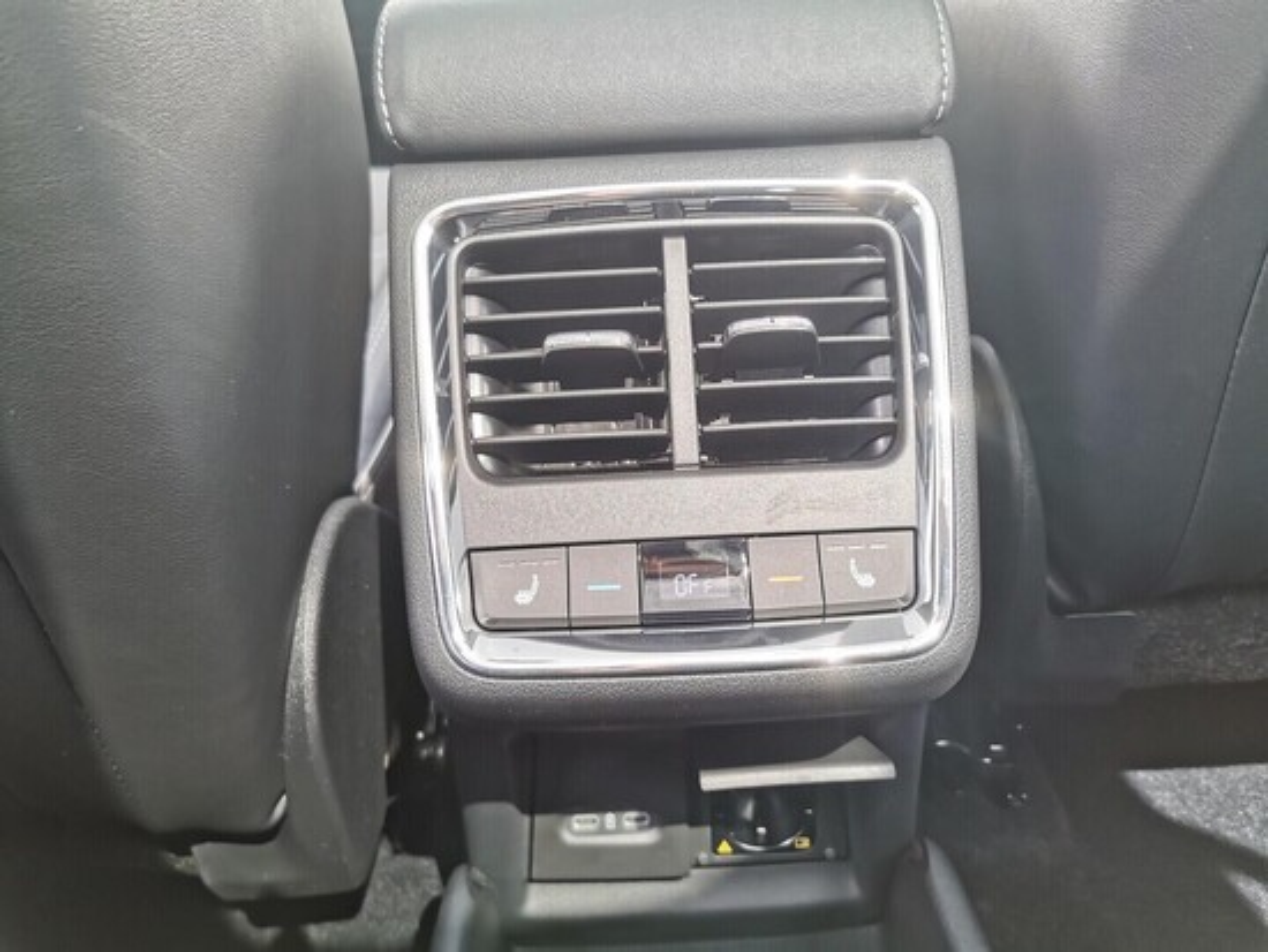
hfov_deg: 65.3
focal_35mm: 27
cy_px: 476
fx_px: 989
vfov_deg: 51.4
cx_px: 634
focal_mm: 5.56
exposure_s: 1/100
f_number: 1.6
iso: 50
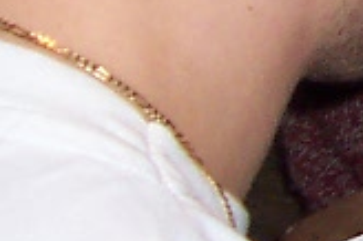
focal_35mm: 282
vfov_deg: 4.8
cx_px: 1220
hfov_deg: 6.5
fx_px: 2841
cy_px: -150
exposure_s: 1/60
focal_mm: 5.6
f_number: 2.8
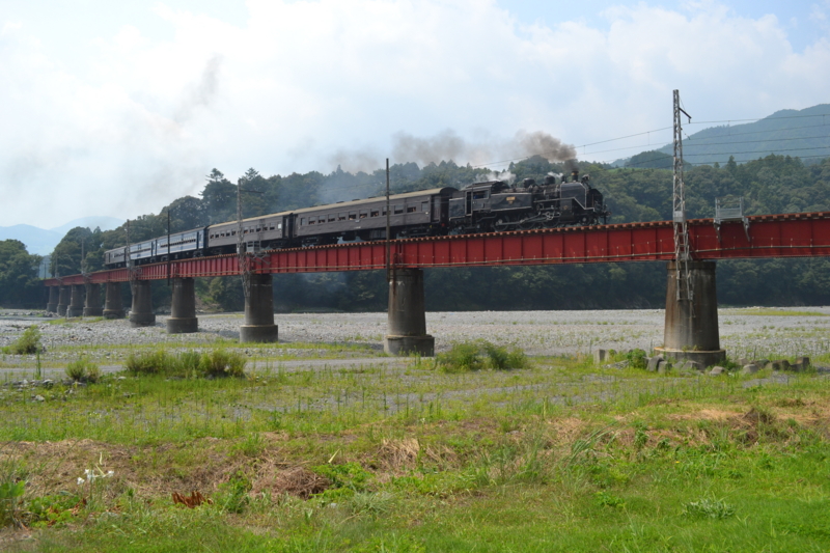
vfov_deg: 47.9
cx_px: 415
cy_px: 276
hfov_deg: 67.4
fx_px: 622
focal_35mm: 27
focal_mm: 18
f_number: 6.3
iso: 400
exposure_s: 1/1600
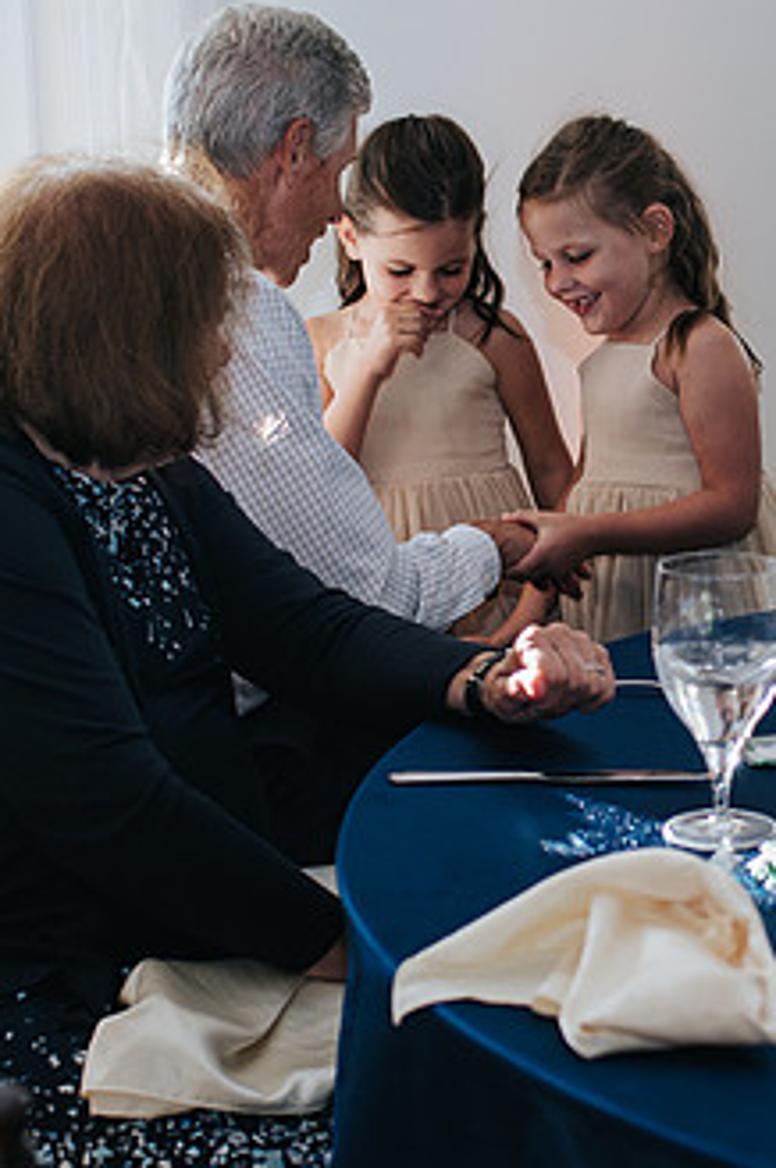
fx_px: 2689
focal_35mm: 83
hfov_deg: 16.4
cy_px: 504
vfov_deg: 24.5
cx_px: 566
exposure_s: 1/200
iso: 160
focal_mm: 35
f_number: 3.2
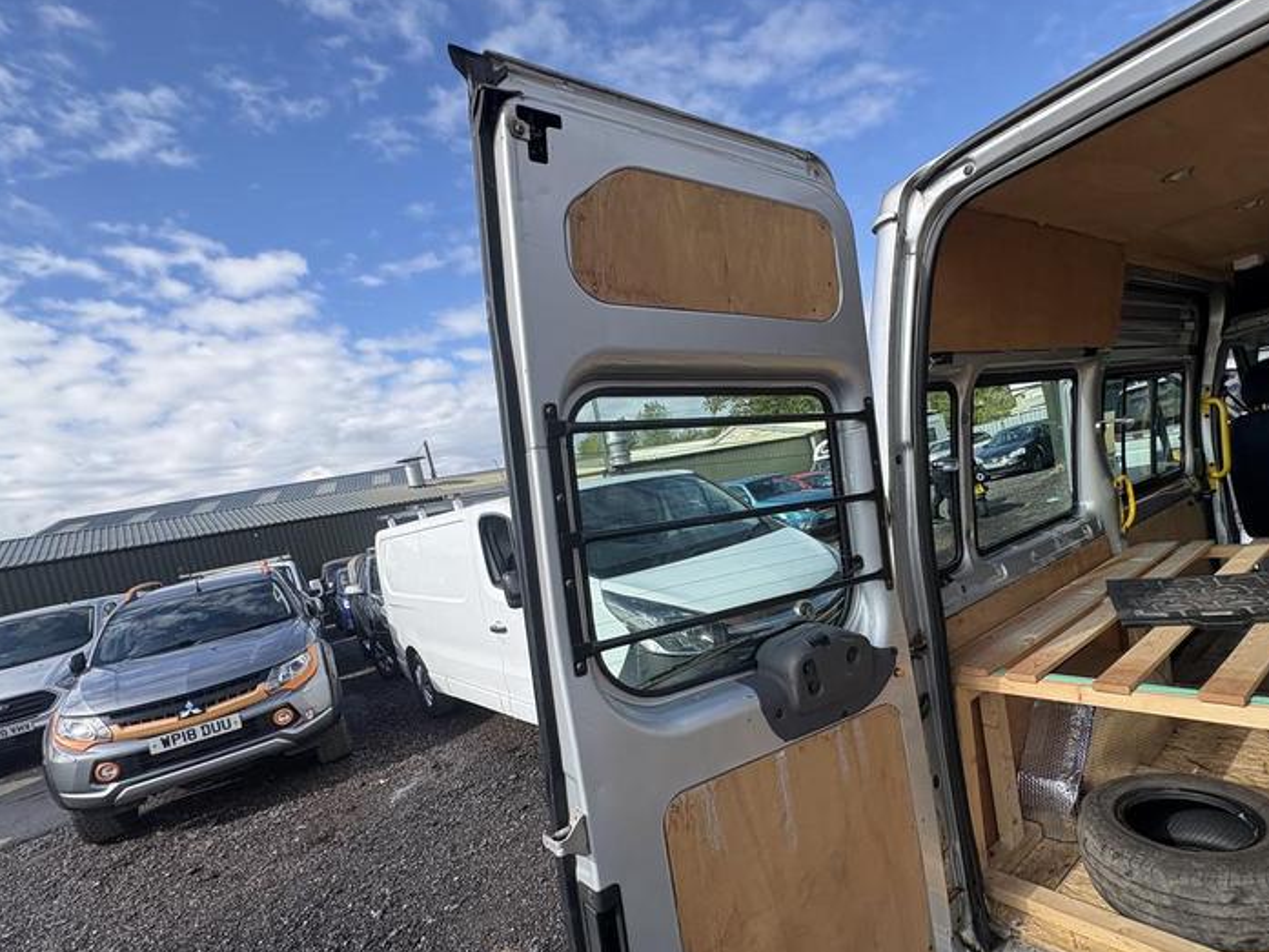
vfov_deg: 71.4
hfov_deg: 87.3
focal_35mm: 18
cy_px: 530
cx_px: 714
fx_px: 660
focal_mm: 2.22
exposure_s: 1/879
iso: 50
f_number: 2.2
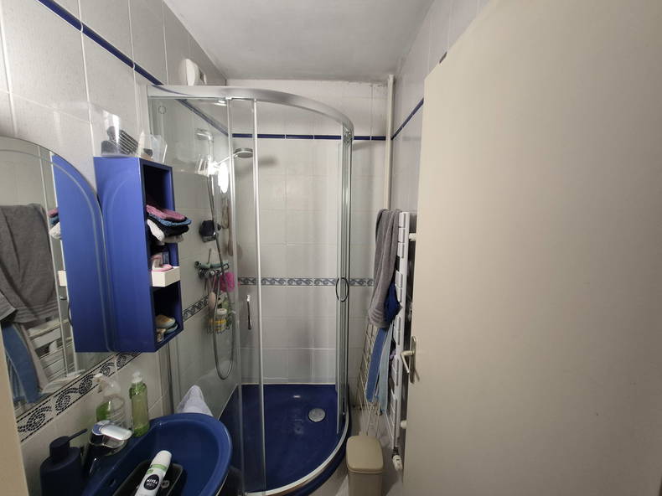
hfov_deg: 106.2
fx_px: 249
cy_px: 248
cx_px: 331
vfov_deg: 89.9
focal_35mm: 13
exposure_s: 1/50
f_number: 2.2
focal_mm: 1.74
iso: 100
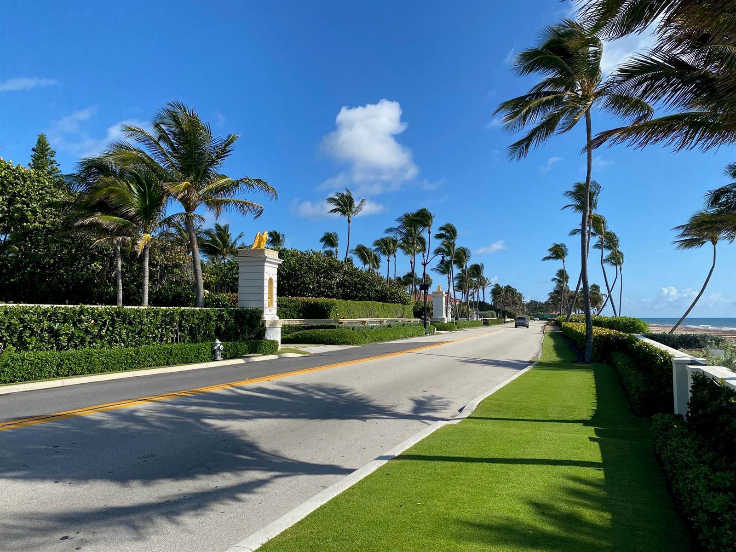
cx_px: 368
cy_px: 276
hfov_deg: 67.3
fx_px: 553
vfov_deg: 53.1
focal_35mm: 26
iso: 32
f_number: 1.8
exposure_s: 1/2890
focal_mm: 4.25
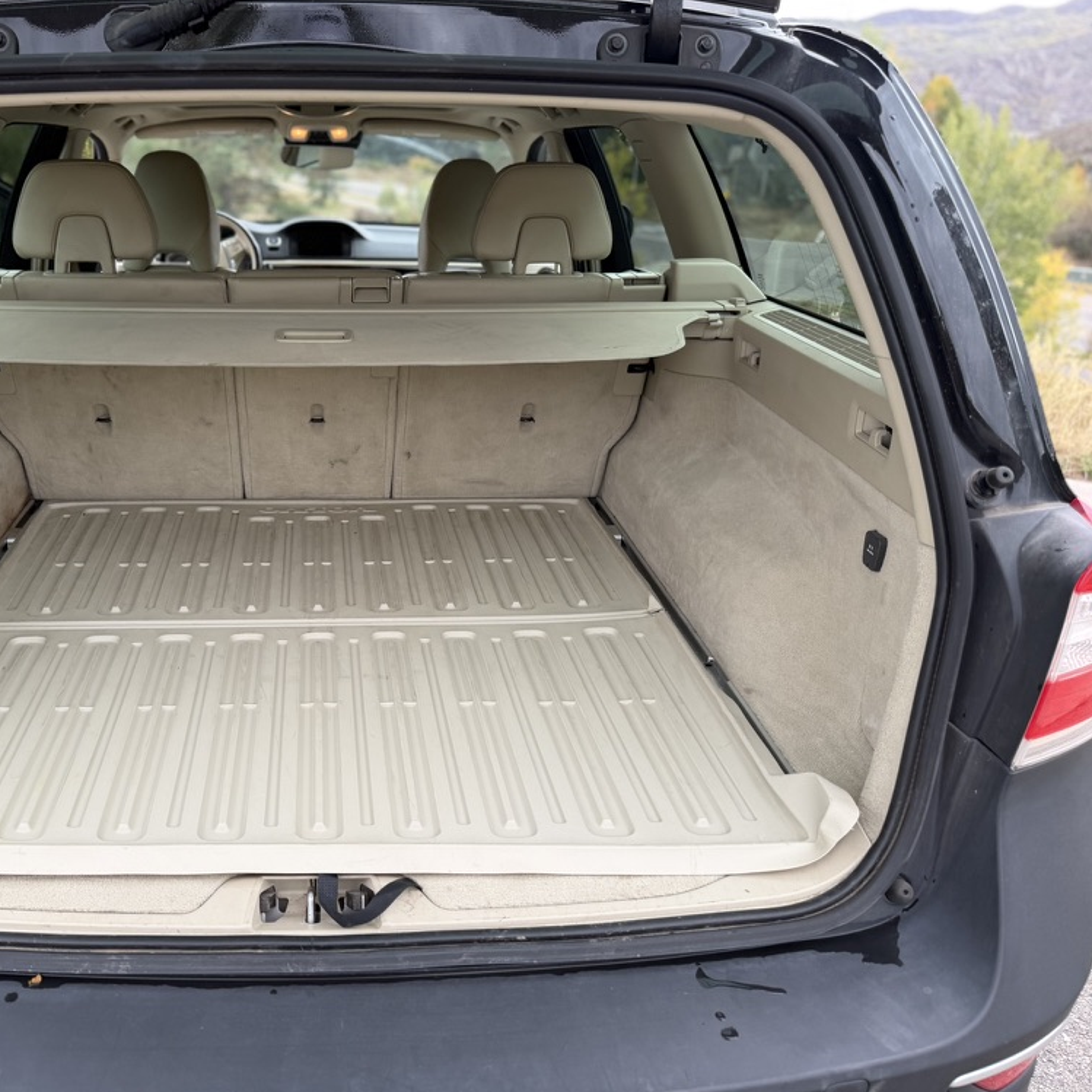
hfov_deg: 54.3
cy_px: 542
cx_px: 347
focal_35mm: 29
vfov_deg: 55.6
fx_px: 1035
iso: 64
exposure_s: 1/244
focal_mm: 6.76
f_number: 1.78
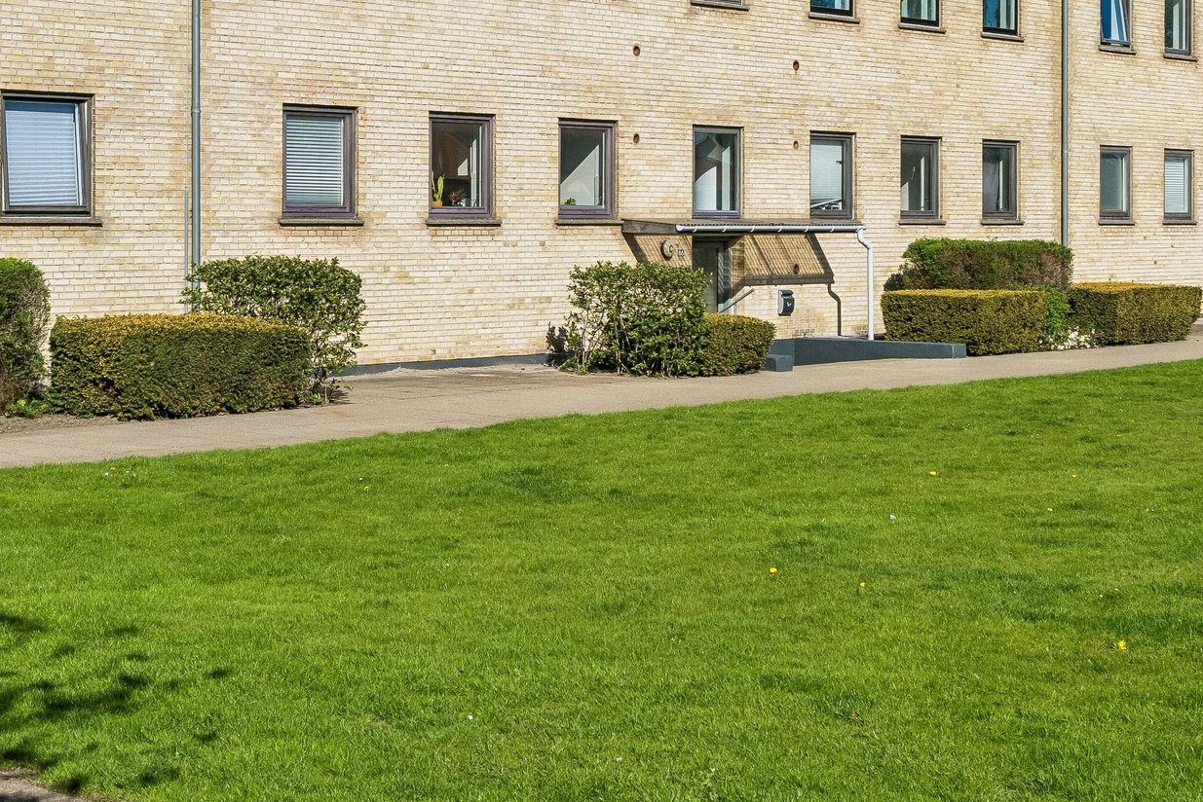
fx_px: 2273
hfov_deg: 29.6
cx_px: 557
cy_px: -77
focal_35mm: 68
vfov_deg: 19.2
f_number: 10
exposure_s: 1/1000
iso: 400
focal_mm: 28
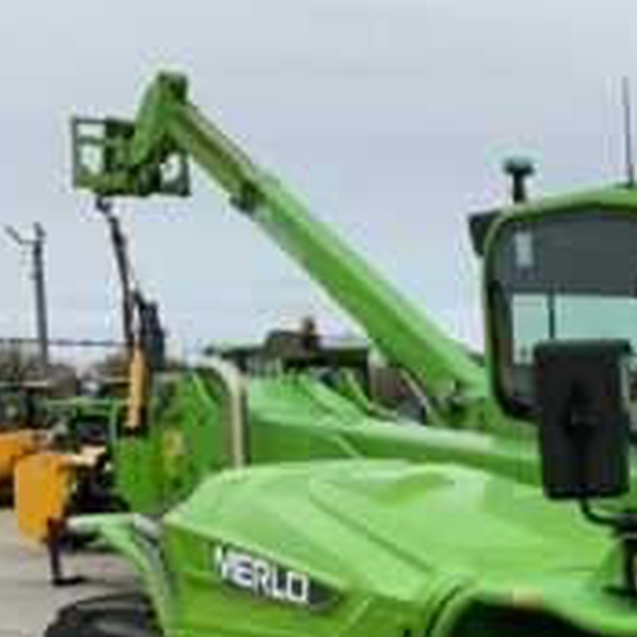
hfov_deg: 16.5
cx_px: 1008
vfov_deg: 18.1
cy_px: 630
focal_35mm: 94
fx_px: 1957
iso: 16
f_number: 1.8
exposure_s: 1/1015
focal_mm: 3
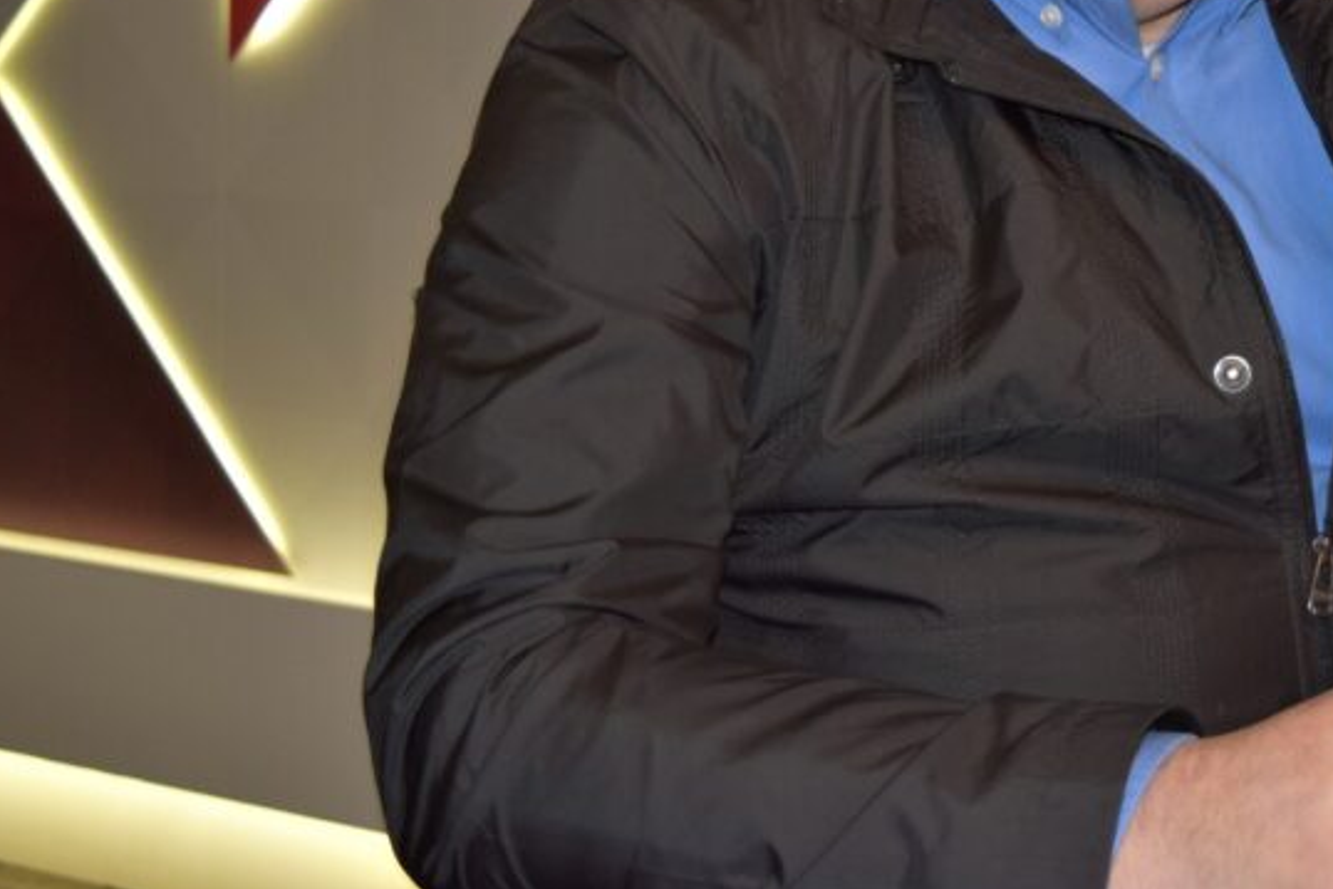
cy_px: 56
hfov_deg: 20.7
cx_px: 1120
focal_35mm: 97
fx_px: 3592
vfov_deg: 14.0
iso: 800
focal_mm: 34
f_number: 4.8
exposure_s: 1/100
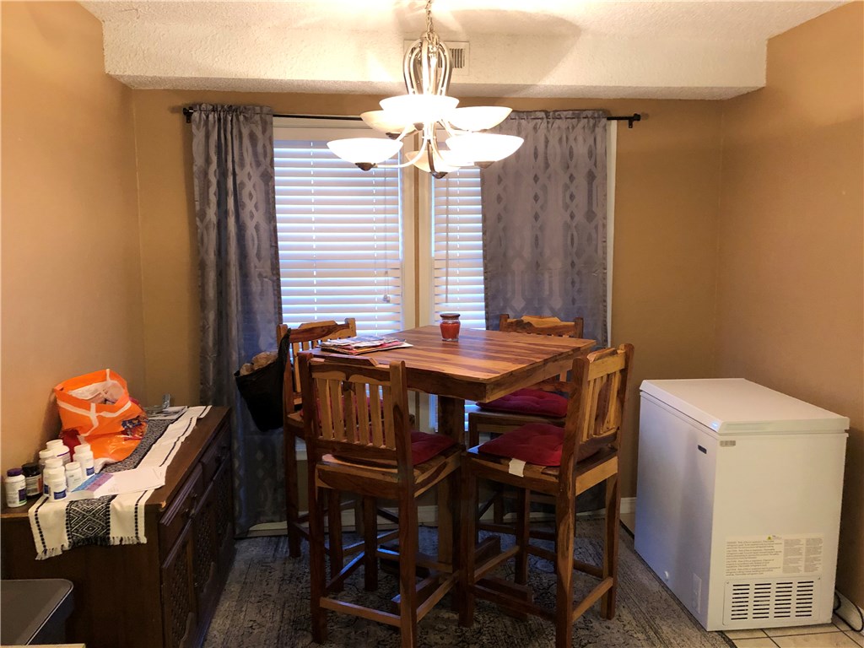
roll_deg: +0.8
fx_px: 699
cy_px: 324
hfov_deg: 63.4
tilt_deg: -6.4
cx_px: 432
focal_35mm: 28
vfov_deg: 49.7
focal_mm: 4
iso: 100
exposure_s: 1/15
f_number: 1.8
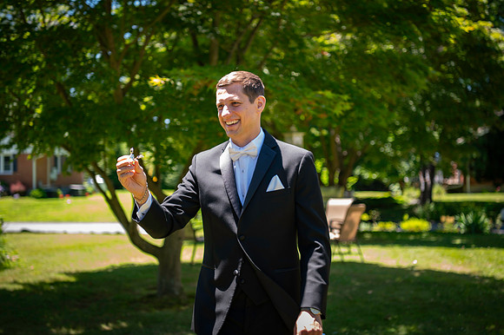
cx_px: 252
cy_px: 168
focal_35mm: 55
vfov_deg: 24.6
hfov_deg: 36.3
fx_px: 770
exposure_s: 1/125
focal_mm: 55
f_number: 2.8
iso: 100
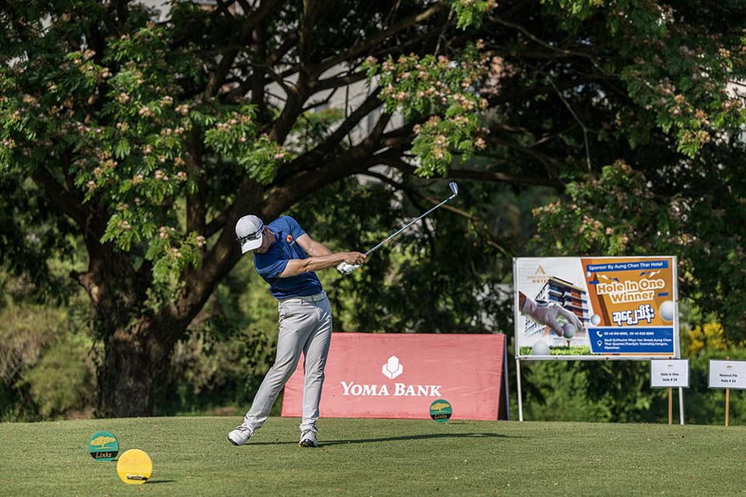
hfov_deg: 15.8
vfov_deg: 10.5
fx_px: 2694
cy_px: 248
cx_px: 373
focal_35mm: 130
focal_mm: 130
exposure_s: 1/4000
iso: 360
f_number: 4
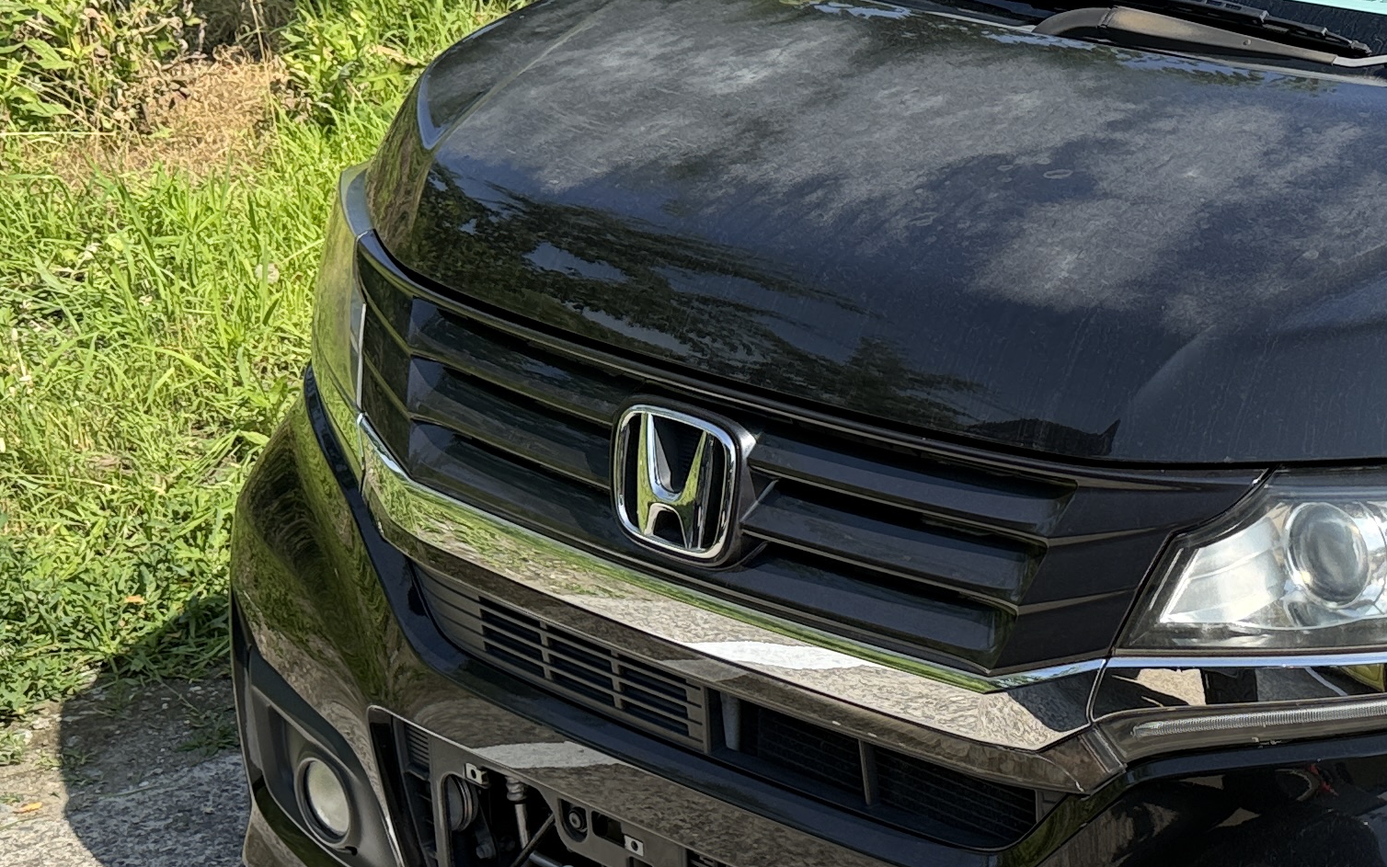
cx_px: 1443
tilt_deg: -14.1
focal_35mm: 68
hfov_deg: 28.1
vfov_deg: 19.1
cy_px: 388
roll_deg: -3.8
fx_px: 2571
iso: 100
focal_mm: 6.76
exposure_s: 1/3021
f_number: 1.78
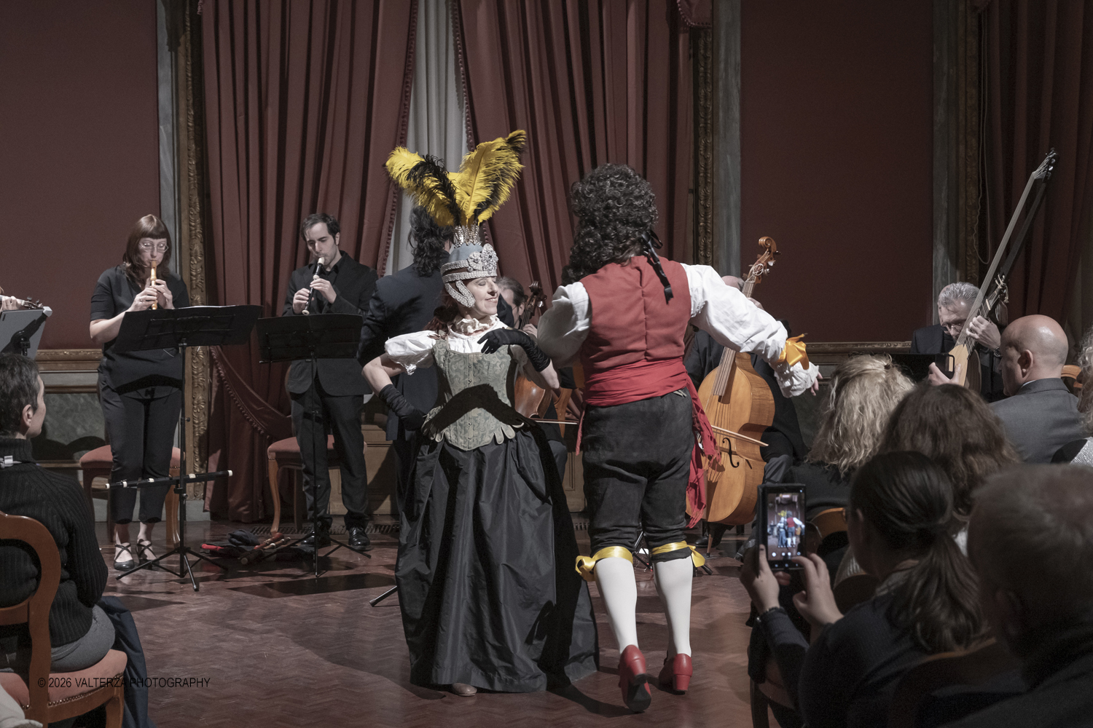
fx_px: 1700
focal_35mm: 56
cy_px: 364
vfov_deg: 24.2
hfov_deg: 35.6
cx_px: 546
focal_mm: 37.6
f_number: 4.5
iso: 5000
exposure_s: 1/125
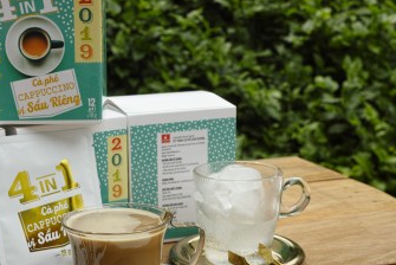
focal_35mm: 67
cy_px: 180
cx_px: 114
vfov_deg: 20.3
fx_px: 738
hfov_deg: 29.7
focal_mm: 30
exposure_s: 1/250
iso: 100
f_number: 7.1
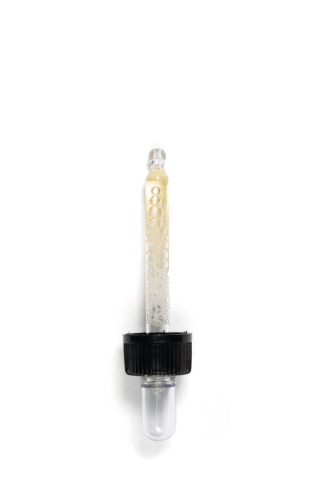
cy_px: 252
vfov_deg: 28.8
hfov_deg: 19.5
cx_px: 168
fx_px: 980
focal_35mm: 70
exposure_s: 1/160
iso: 400
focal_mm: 70
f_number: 4.5
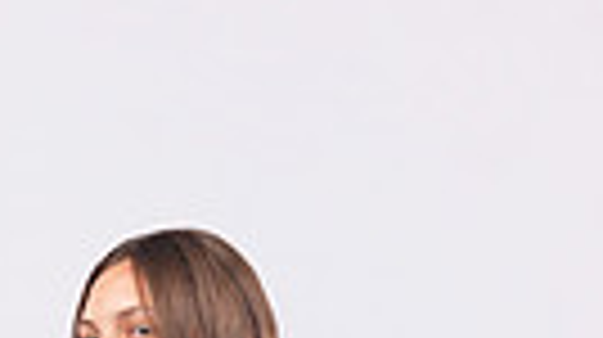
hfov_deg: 16.7
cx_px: 72
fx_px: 2028
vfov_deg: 8.5
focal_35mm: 127
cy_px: 883
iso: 160
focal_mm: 36
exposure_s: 1/200
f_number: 7.1
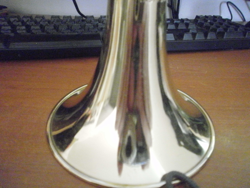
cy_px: 94
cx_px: 125
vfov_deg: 53.1
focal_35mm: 26
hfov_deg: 67.3
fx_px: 188
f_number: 2.6
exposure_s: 1/10
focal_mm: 4.65
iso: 1600
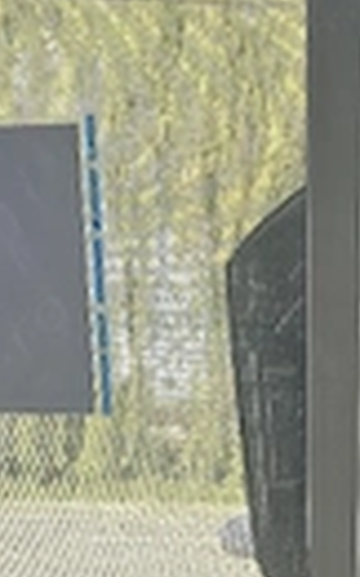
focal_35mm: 75
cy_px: 799
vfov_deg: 23.5
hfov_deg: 17.0
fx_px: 1180
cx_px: 360
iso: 12
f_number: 1.7
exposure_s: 1/132
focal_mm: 6.3
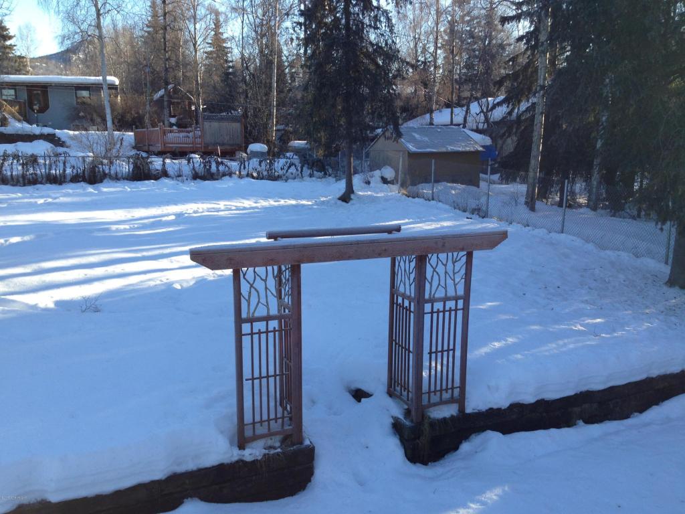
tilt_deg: -9.2
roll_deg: +0.1
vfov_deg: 42.9
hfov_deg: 55.4
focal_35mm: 33
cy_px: 257
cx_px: 342
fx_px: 653
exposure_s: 1/384
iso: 50
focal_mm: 4.12
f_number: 2.4
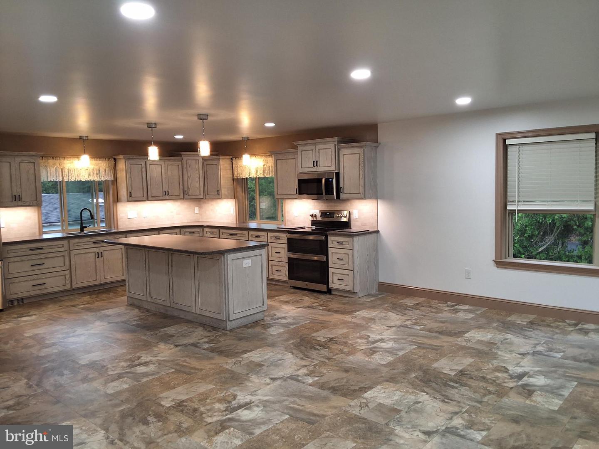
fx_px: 485
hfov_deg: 63.4
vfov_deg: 49.7
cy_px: 224
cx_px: 300
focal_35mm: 28
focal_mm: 2.91
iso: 100
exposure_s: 1/40
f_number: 1.9
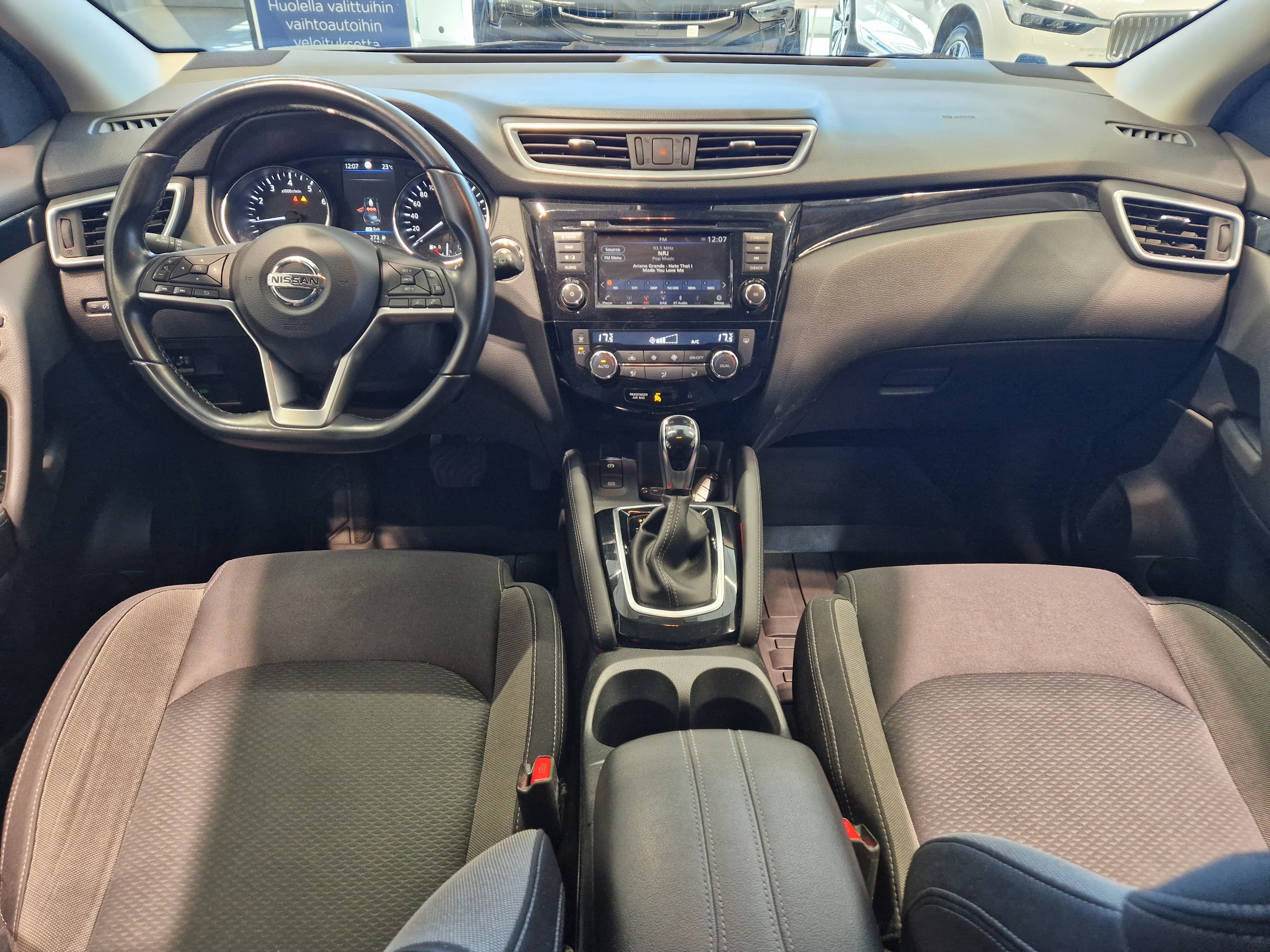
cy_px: 476
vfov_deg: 58.9
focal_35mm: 23
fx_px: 844
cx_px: 635
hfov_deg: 73.9
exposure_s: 1/100
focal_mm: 5.4
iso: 400
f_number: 1.8
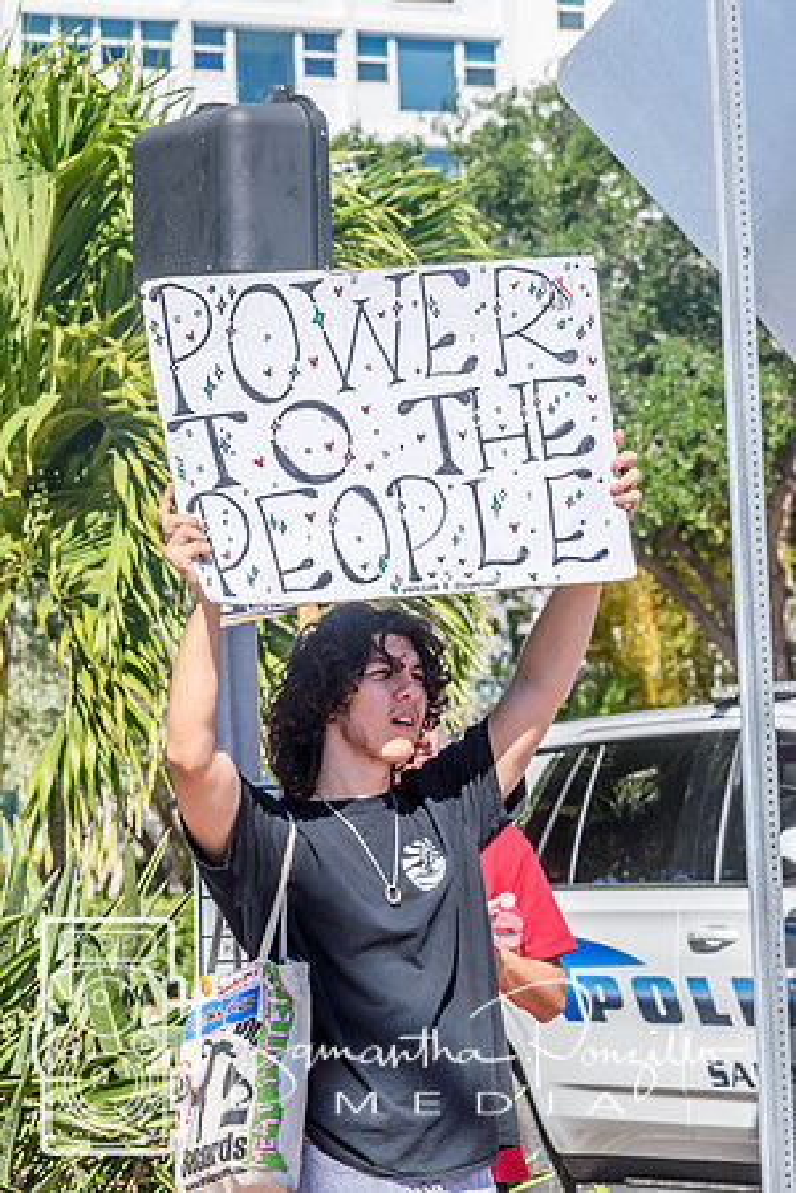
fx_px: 4477
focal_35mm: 135
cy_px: 596
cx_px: 398
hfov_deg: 10.2
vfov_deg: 15.2
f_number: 8
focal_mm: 90
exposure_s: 1/1000
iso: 200
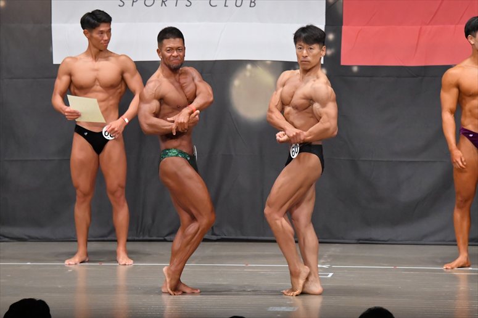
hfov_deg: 10.2
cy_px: 159
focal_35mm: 202
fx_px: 2681
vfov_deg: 6.8
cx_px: 239
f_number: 5.6
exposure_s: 1/400
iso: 6400
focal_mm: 135
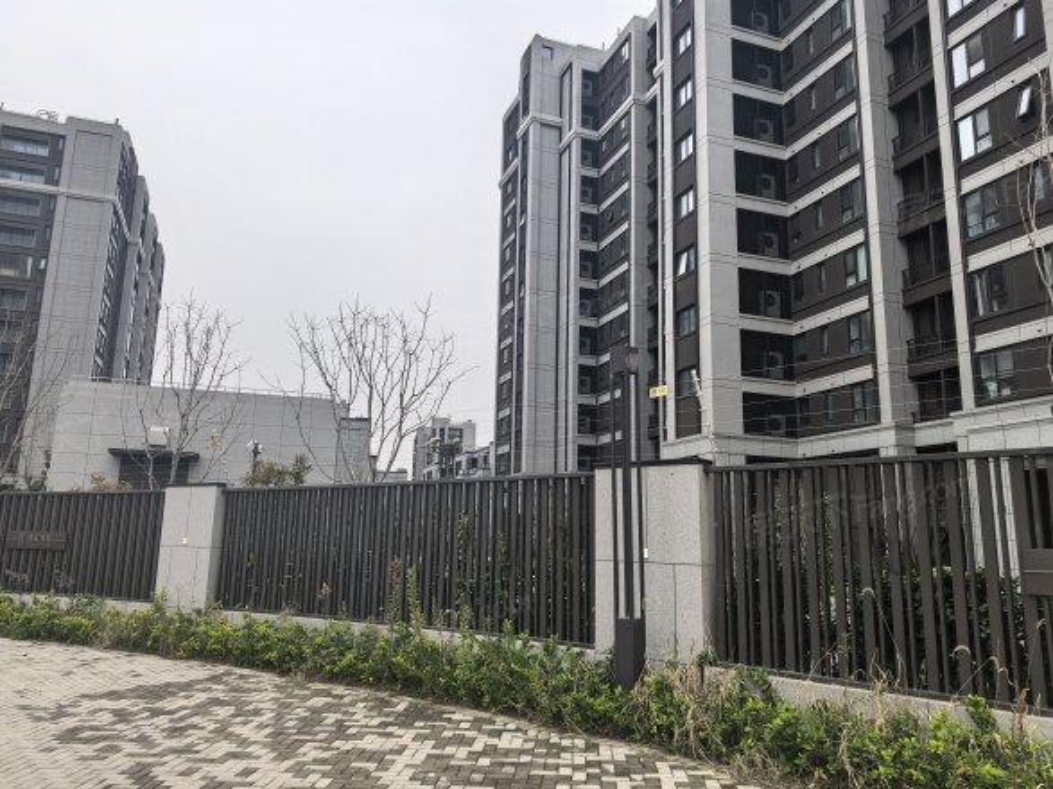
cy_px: 394
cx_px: 526
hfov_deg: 69.4
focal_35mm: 25
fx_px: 760
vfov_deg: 54.9
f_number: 2
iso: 50
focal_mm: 6.98
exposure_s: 1/218
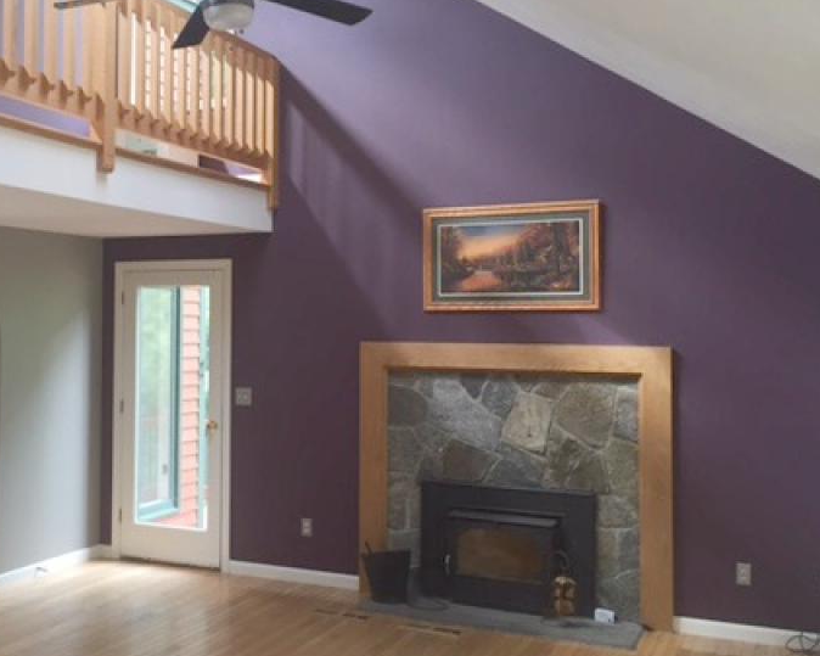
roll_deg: -2.0
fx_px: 1043
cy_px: 304
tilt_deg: -0.2
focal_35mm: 43
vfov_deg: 34.9
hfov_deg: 41.8
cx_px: 219
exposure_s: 1/30
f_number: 2.2
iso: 40
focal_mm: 4.15
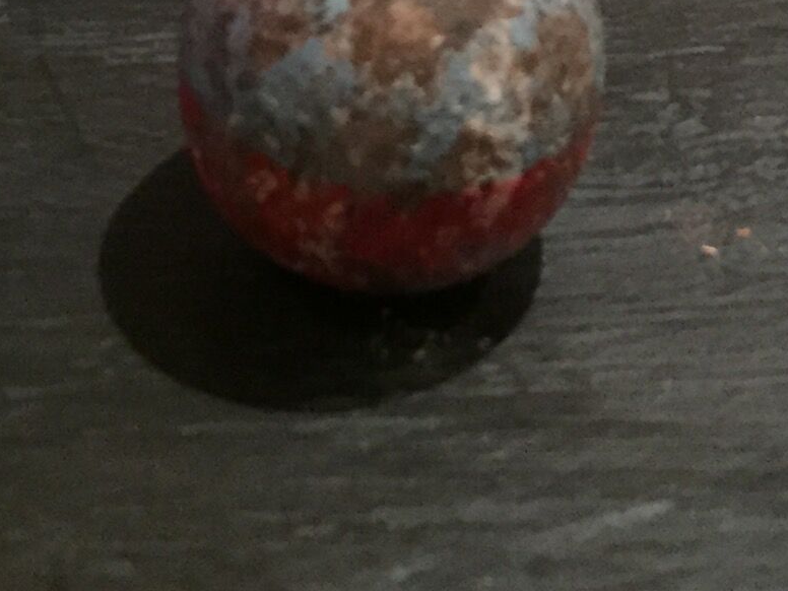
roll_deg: +0.1
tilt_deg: -27.9
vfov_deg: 10.9
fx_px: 2777
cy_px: -636
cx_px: 369
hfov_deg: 16.1
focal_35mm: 122
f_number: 2.2
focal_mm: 4.15
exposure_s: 1/17
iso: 320
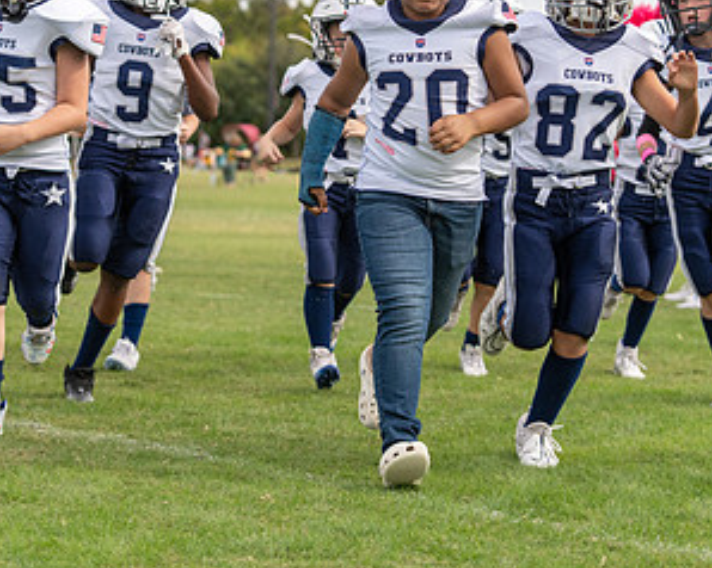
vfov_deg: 12.0
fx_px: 2696
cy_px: 125
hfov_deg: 15.0
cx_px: 275
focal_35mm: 128
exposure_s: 1/1600
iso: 250
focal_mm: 70
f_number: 3.5
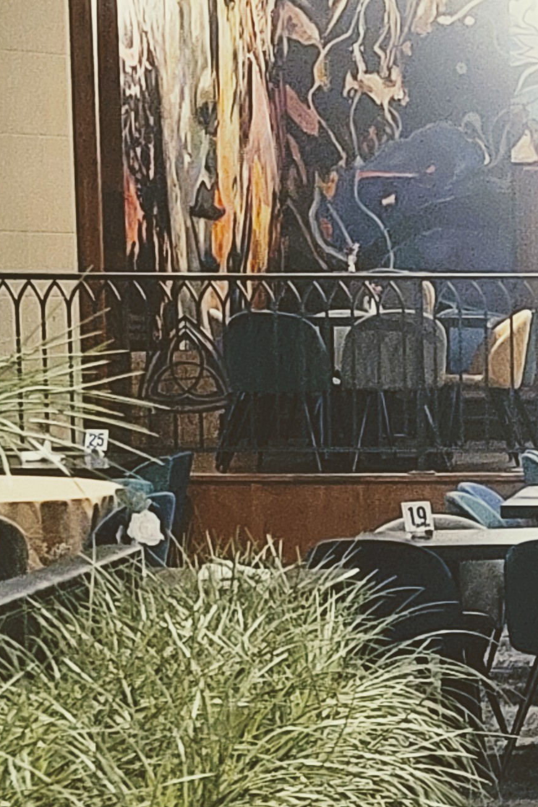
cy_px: 702
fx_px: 3743
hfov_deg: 8.0
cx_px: 859
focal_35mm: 167
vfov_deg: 12.2
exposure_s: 1/40
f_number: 1.8
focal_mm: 7
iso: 640
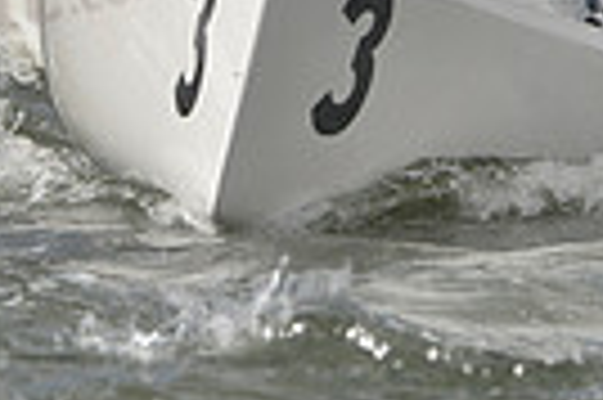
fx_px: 26098
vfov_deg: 0.9
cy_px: -258
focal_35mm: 1560
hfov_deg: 1.3
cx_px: 414
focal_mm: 360
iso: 400
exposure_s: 1/1250
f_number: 10
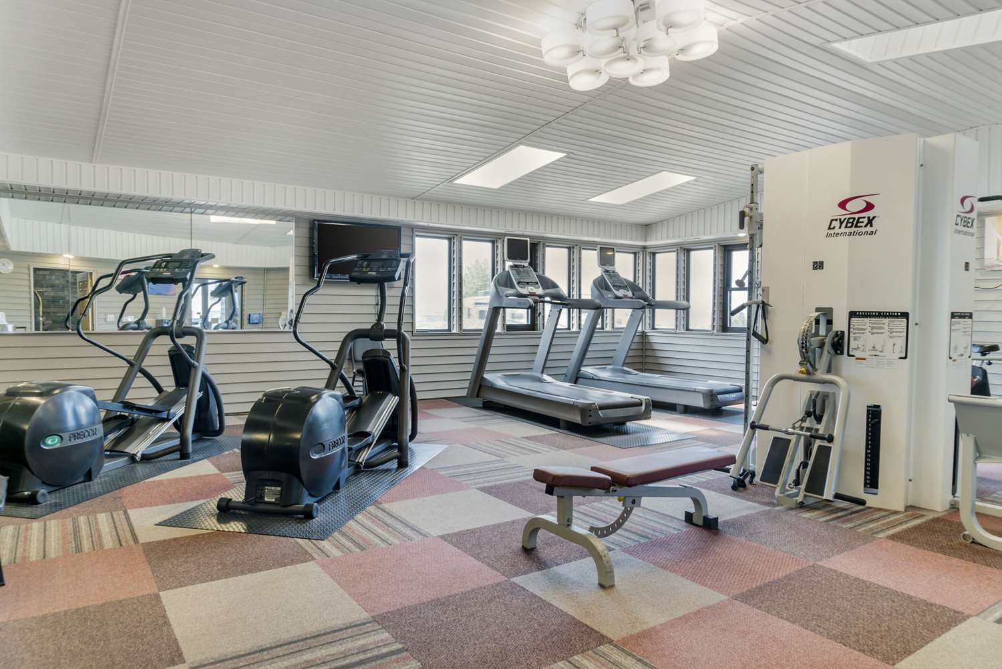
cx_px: 501
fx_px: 668
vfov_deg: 53.2
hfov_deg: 73.7
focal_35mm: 24
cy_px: 334
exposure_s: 1/15
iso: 400
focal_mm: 24
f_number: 10
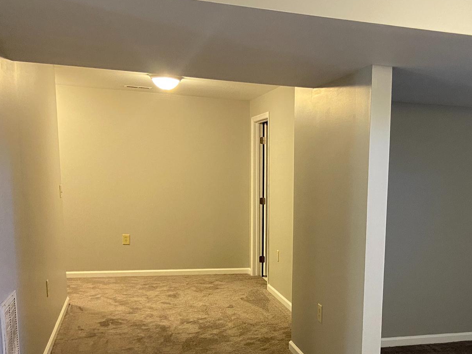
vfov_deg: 32.1
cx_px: 359
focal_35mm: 44
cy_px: 276
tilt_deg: -10.3
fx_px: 600
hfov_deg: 41.5
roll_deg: -1.4
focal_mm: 4.25
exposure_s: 1/60
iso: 320
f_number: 1.8
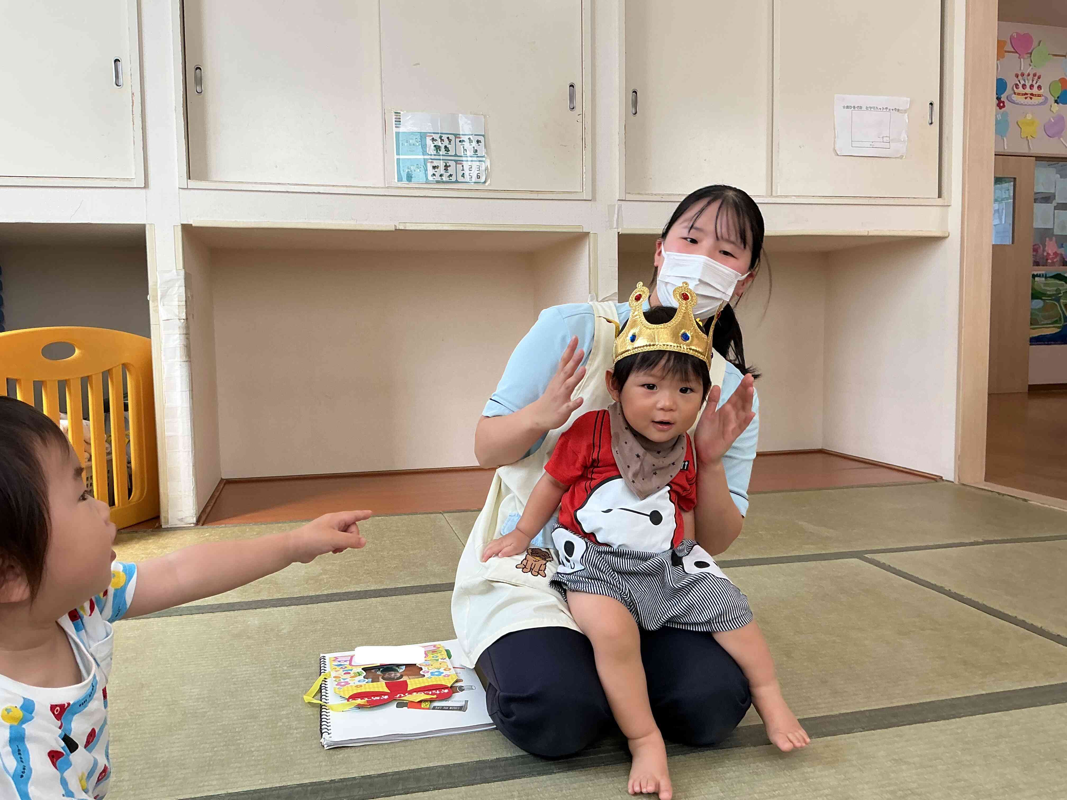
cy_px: 400
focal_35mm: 29
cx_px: 534
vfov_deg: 48.2
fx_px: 894
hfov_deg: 61.7
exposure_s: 1/120
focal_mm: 3
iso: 25
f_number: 1.8
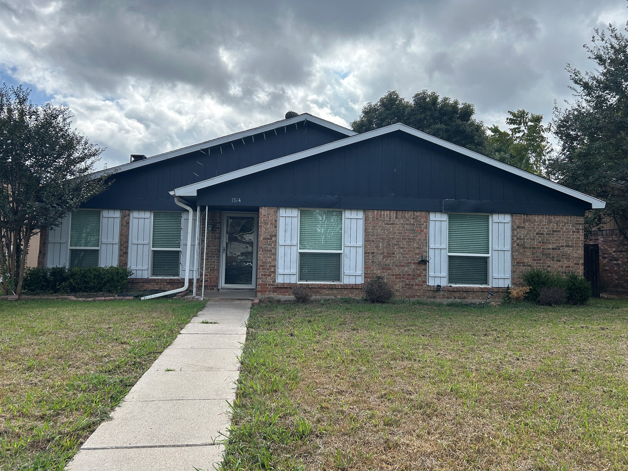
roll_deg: -1.4
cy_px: 228
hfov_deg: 65.3
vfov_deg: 51.3
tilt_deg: +4.8
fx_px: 490
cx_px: 321
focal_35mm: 27
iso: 50
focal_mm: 5.7
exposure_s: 1/4115
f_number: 1.5
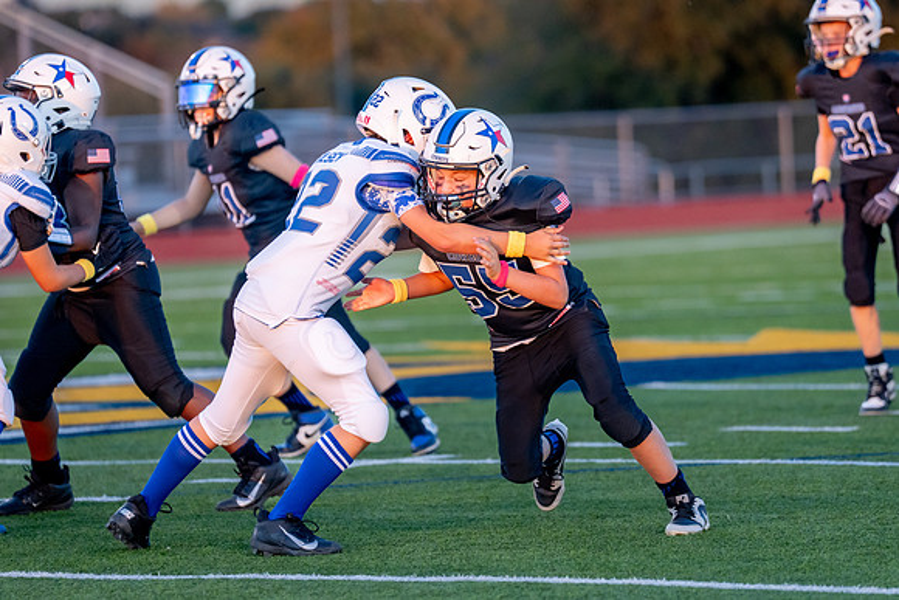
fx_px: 7789
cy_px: 285
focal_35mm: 312
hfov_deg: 6.6
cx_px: 471
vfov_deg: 4.4
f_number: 2.8
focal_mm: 200
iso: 1000
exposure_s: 1/1250
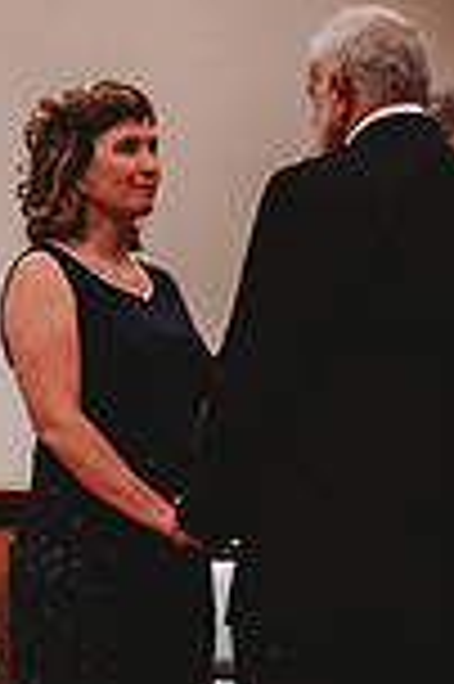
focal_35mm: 231
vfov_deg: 8.9
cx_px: 216
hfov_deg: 5.9
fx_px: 4379
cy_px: 180
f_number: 4
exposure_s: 1/200
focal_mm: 78
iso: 2500
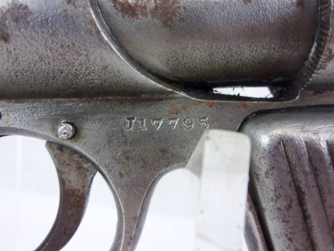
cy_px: 124
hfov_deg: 61.7
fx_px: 280
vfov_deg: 48.2
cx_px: 171
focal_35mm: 29
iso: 220
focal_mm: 5.1
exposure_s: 1/34
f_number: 3.9
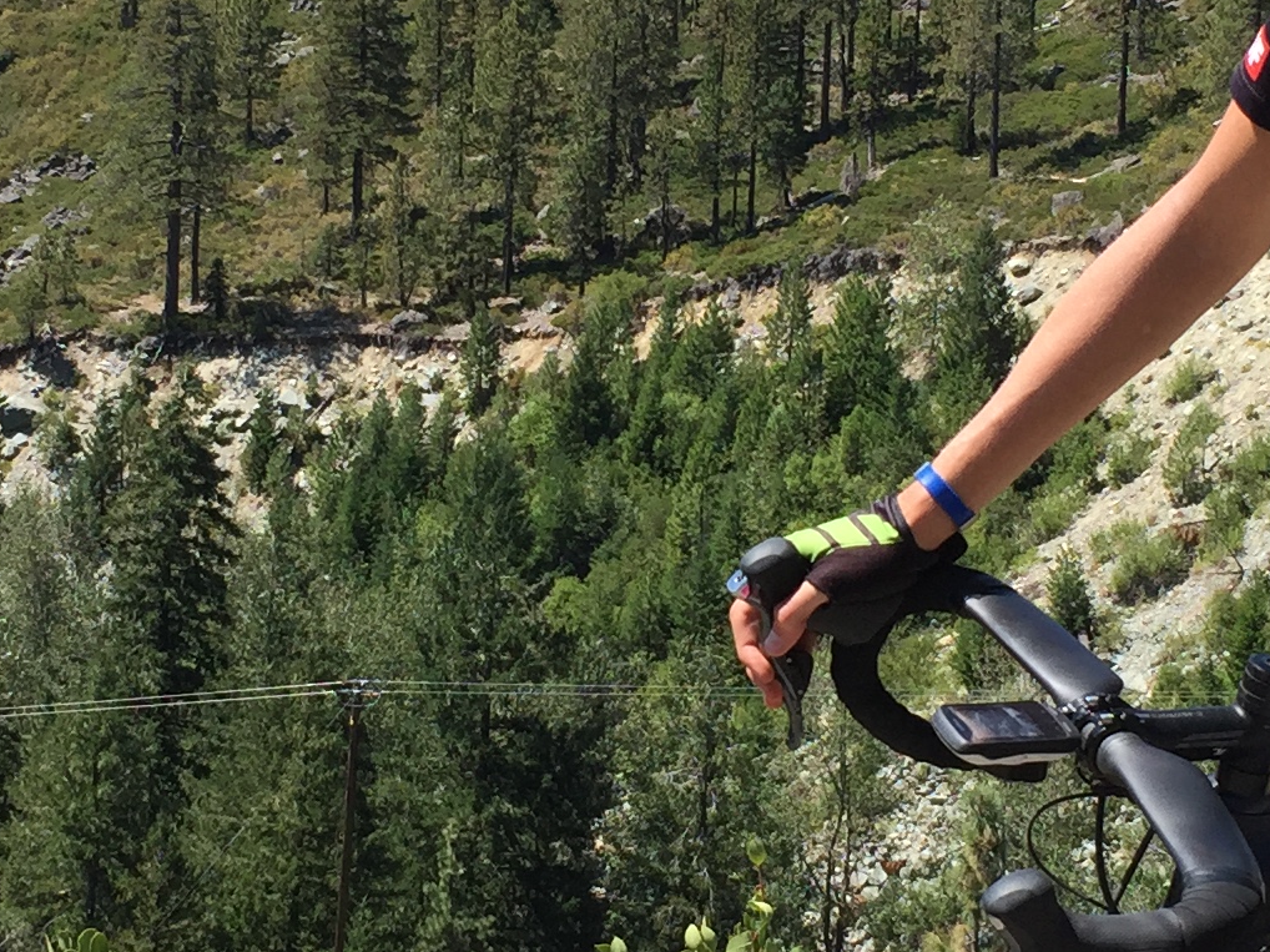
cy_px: 347
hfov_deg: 21.1
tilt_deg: -6.4
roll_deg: -2.6
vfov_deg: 15.9
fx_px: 3411
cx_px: 642
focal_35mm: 93
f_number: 2.2
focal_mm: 4.15
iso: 32
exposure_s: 1/1319
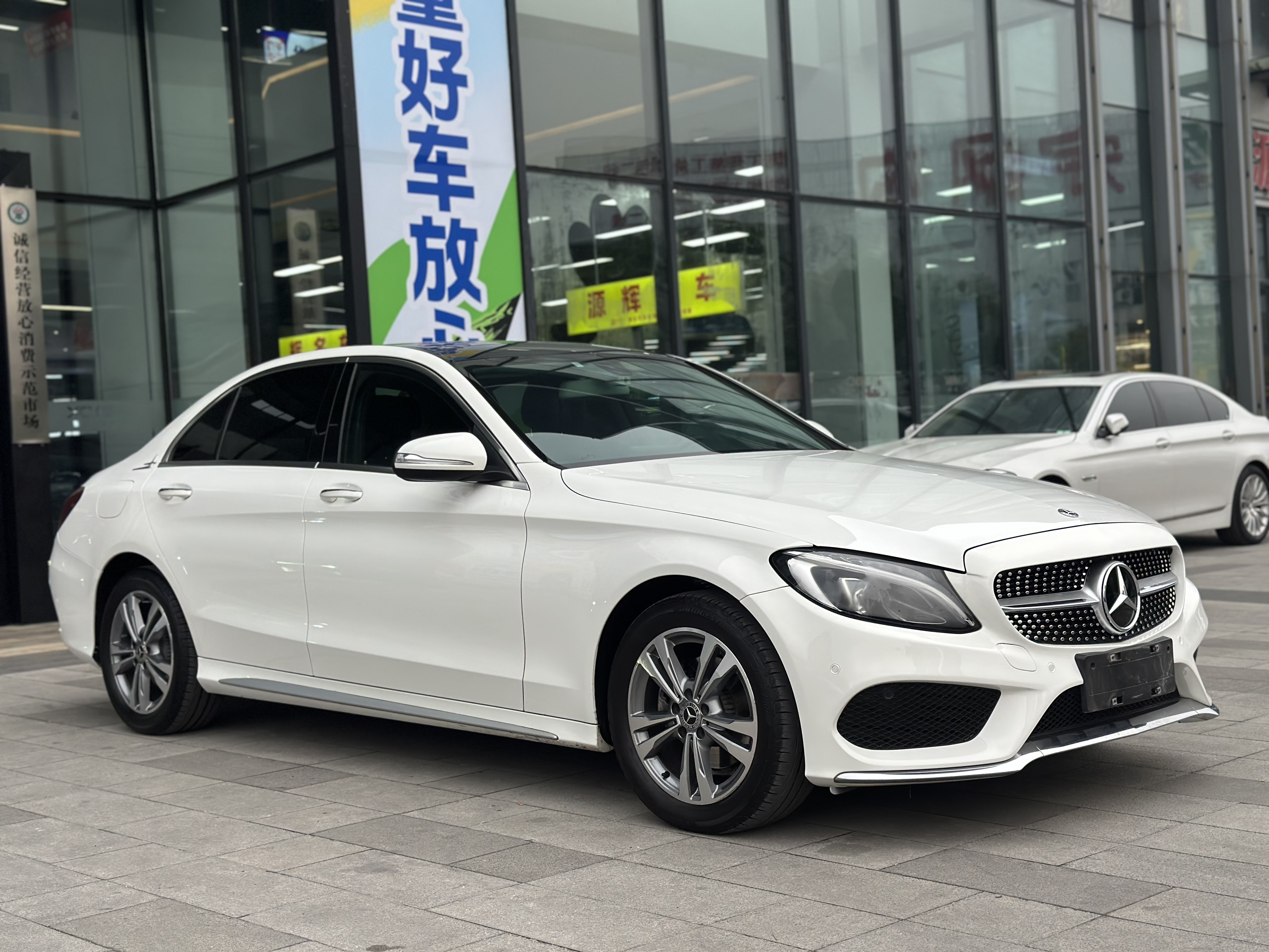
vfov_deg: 30.3
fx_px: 1760
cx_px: 634
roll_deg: +4.1
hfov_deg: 39.7
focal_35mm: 48
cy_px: 476
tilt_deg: +0.3
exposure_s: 1/475
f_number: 1.78
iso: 80
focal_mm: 6.86
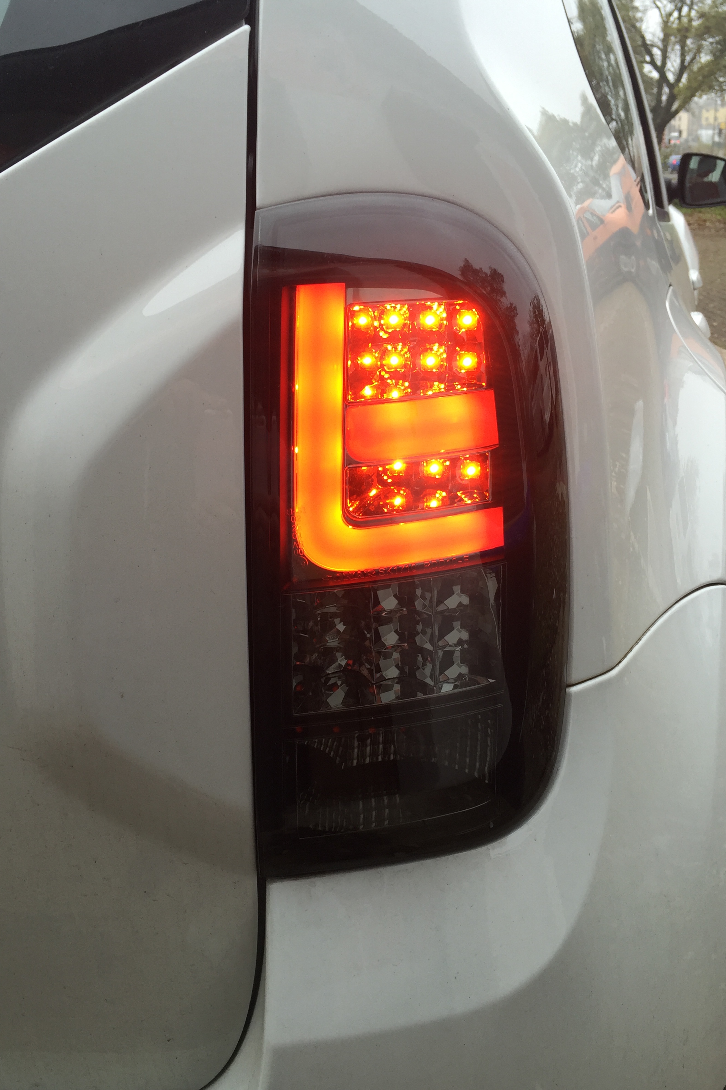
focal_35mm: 31
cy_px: 536
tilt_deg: -21.6
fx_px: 938
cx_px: 377
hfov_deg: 42.3
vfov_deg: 60.3
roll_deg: +1.8
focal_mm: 4.15
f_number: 2.2
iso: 32
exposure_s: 1/100
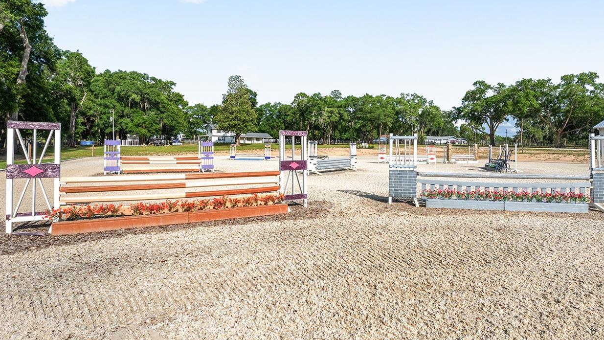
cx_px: 317
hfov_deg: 89.5
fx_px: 304
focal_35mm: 19
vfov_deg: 58.1
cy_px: 147
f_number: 7.1
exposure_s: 1/2000
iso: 320
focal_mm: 14
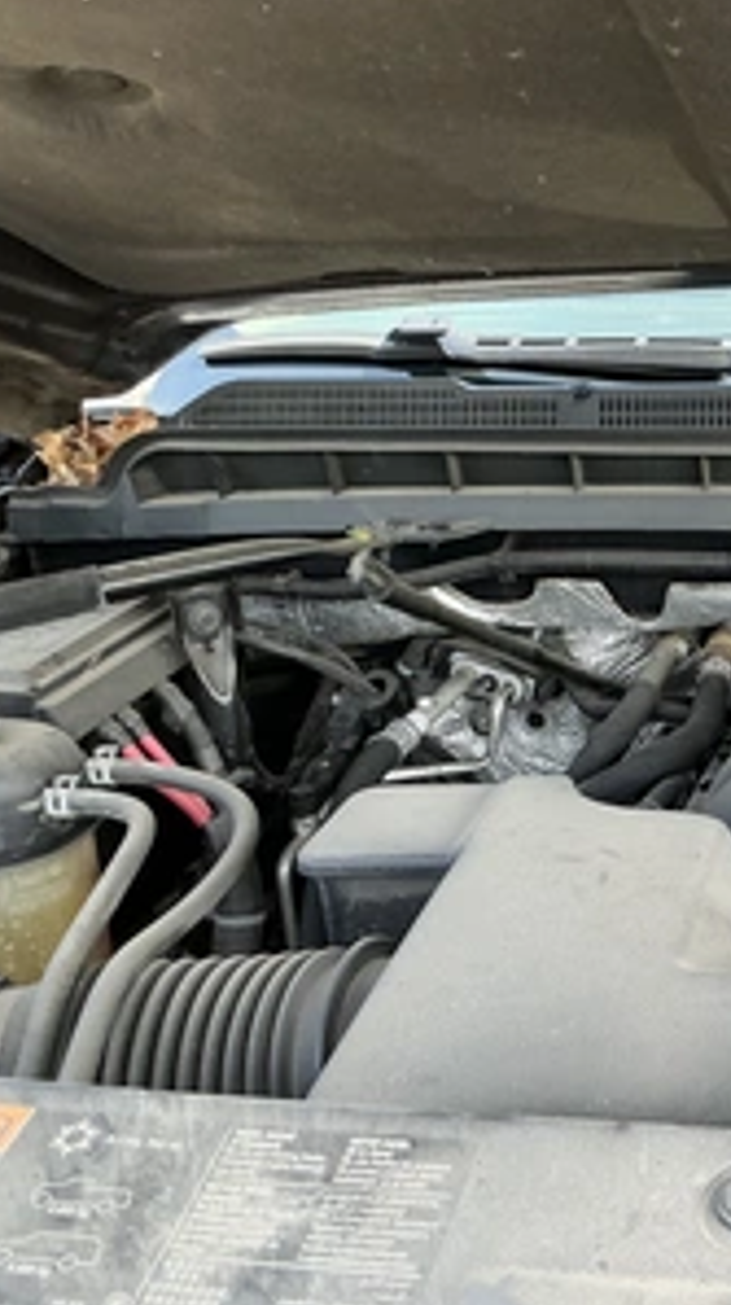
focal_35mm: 41
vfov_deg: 49.4
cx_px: 744
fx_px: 1417
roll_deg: +3.0
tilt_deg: -16.5
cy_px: 652
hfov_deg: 27.2
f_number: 1.8
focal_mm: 3
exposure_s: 1/139
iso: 32
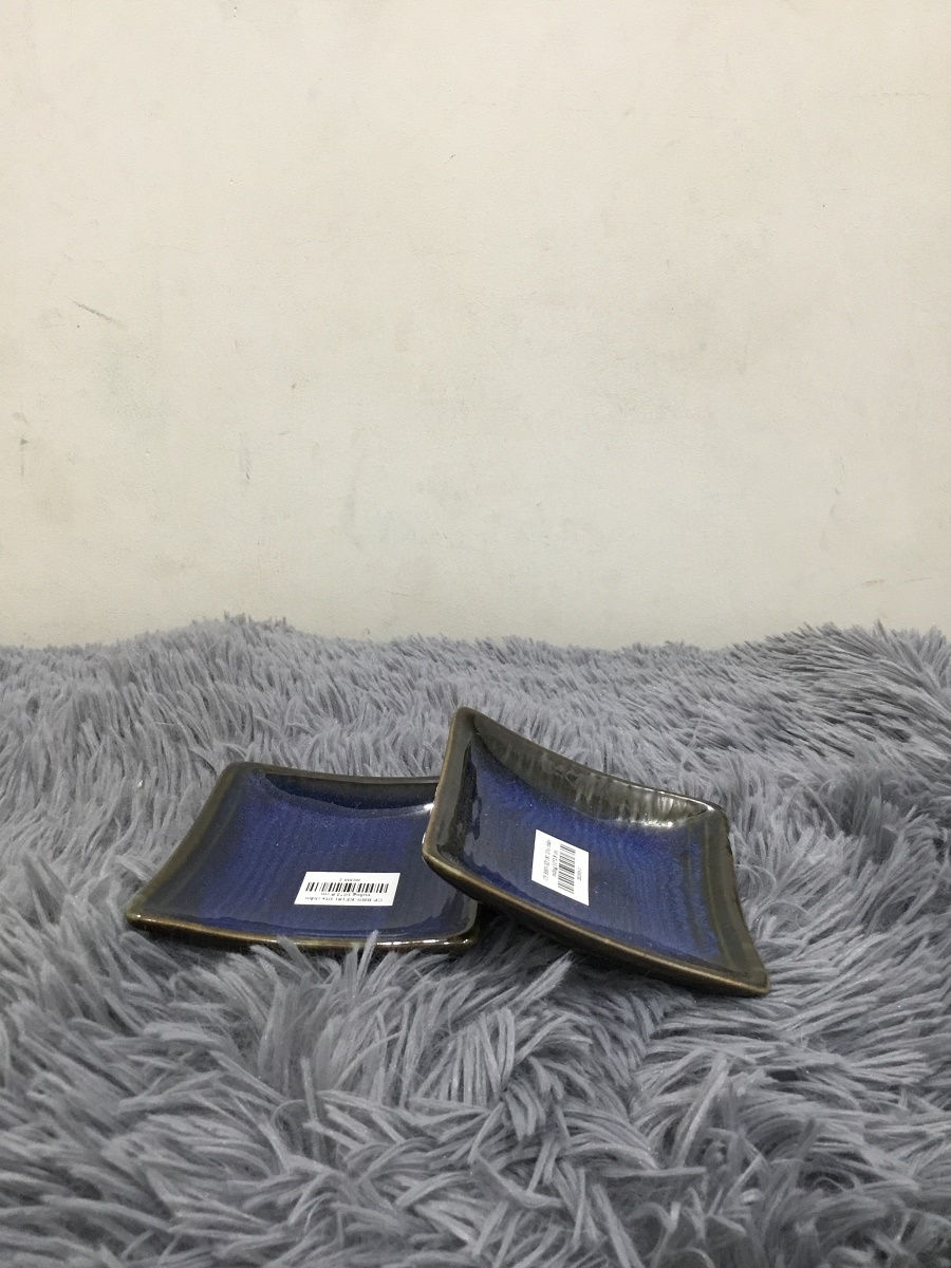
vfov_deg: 58.4
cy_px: 634
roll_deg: +2.3
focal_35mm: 31
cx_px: 476
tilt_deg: -18.8
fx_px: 1136
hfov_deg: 45.4
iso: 125
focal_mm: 3.3
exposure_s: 1/33
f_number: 2.4
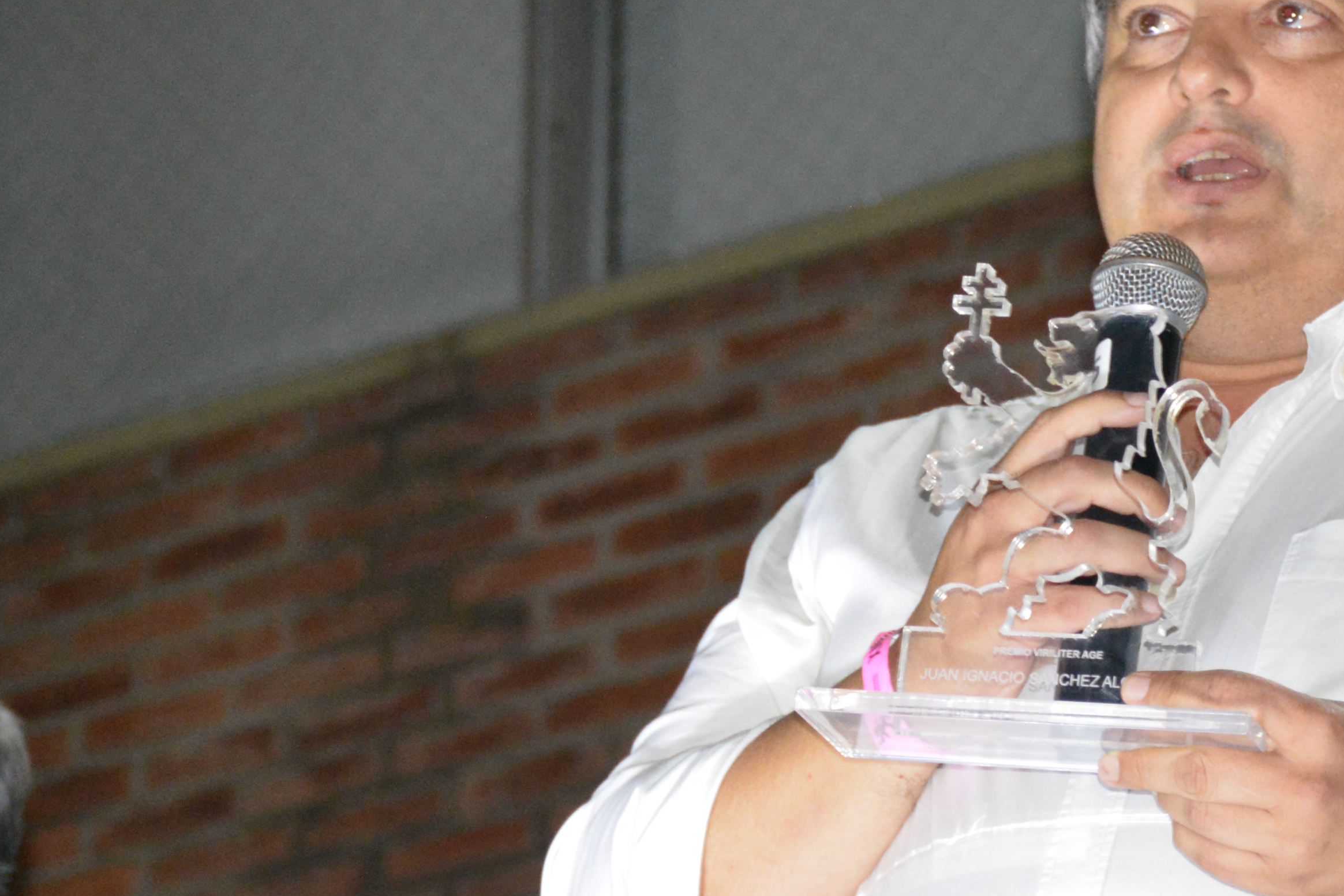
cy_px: 773
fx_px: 9520
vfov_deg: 5.4
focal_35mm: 255
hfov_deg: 8.1
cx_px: 766
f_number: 5
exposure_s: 1/60
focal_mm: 66
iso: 2200
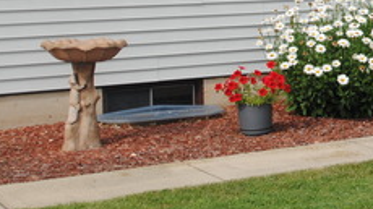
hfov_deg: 19.3
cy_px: -21
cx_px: 433
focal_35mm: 105
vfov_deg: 11.3
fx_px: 1038
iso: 100
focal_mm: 24
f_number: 9
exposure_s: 1/200
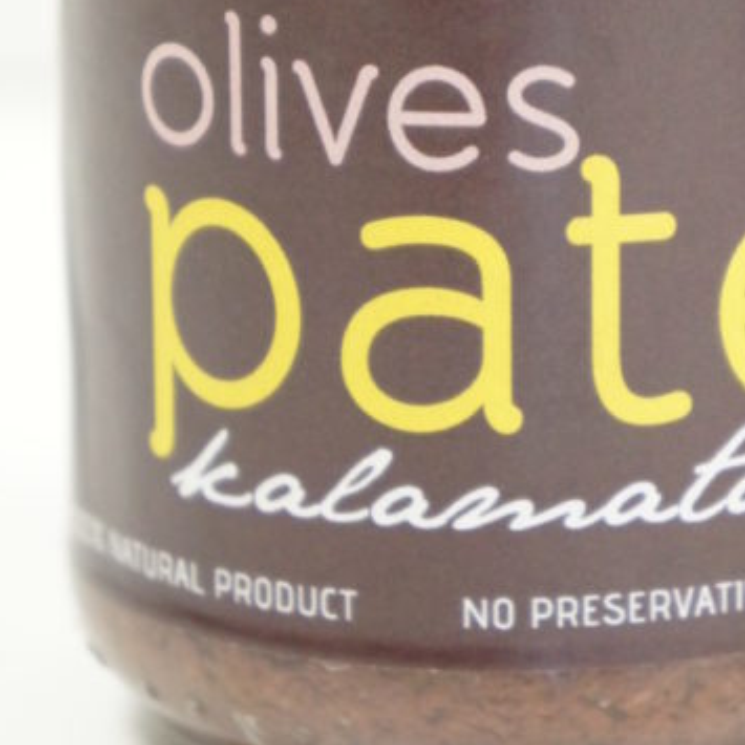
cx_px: 496
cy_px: 162
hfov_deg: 11.8
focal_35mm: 148
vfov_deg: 11.8
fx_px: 3601
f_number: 5.6
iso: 2500
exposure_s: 1/100
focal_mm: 55
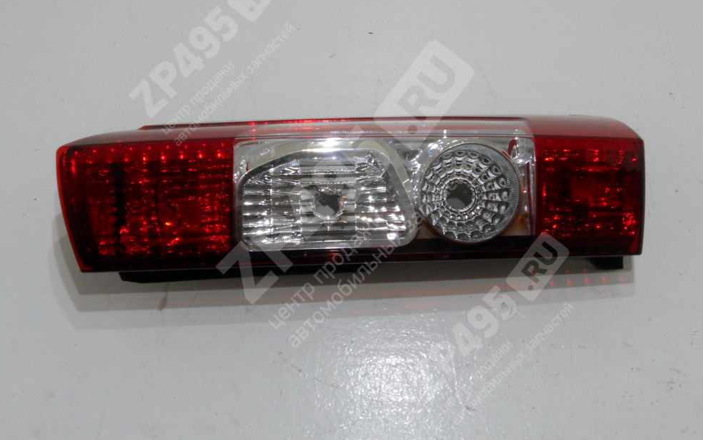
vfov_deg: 22.4
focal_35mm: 58
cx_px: 351
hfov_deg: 35.1
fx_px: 1111
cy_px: 189
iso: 200
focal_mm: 9.8
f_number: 4.8
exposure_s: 1/30
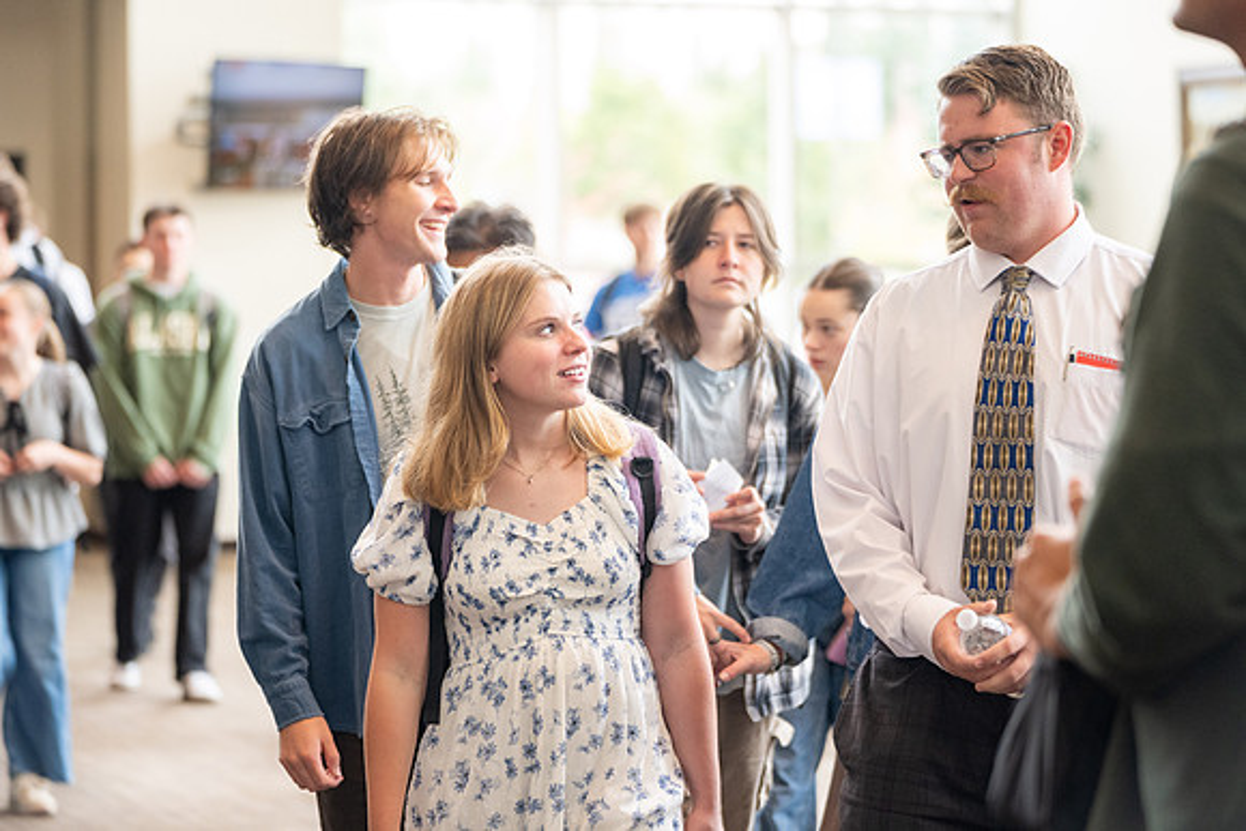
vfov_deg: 12.8
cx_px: 585
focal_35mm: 107
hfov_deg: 19.1
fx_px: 3708
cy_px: 395
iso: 1000
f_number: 2.8
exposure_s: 1/320
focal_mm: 101
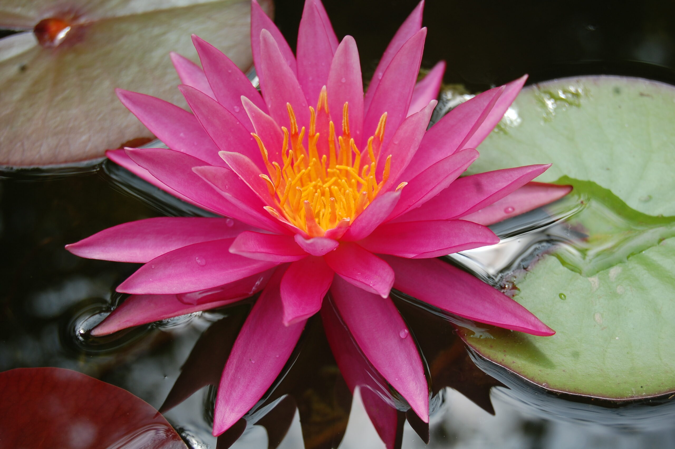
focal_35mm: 82
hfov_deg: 24.6
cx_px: 338
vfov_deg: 16.5
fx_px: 1545
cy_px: 224
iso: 200
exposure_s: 1/200
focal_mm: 55
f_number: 7.1
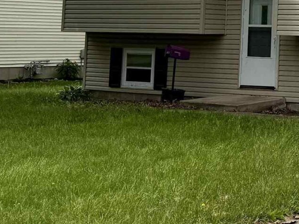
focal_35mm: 97
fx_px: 838
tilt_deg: +3.8
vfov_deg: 14.9
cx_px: 487
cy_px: -27
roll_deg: -1.4
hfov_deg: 17.5
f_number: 1.78
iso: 80
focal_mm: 6.76
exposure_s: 1/9091
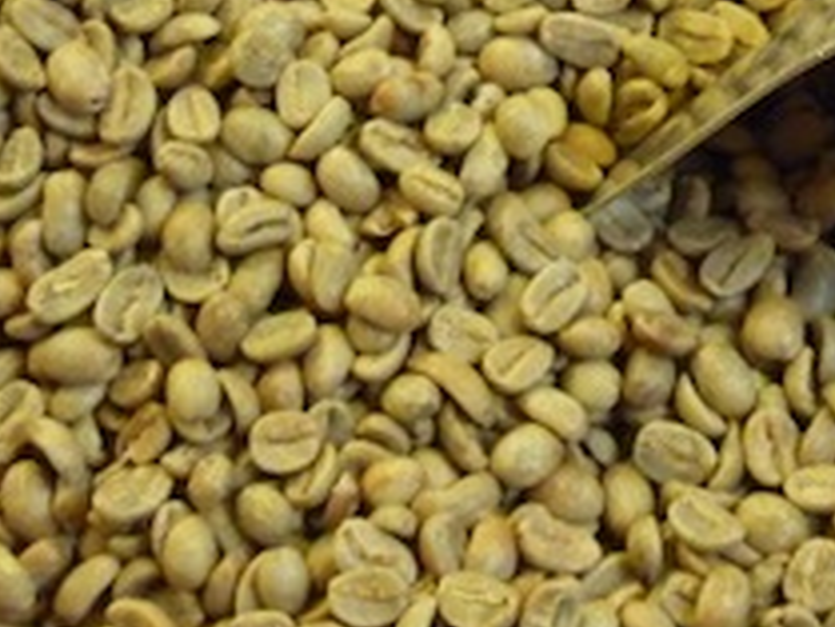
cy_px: -50
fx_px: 2776
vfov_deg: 12.7
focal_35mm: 115
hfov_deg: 16.9
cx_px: 727
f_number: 3.8
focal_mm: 7.9
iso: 800
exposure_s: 1/25
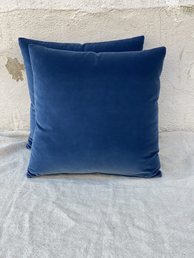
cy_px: 129
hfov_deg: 28.0
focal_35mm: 52
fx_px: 389
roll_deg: +2.8
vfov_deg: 36.8
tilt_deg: -19.4
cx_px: 97
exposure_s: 1/122
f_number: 2
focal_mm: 6
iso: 25
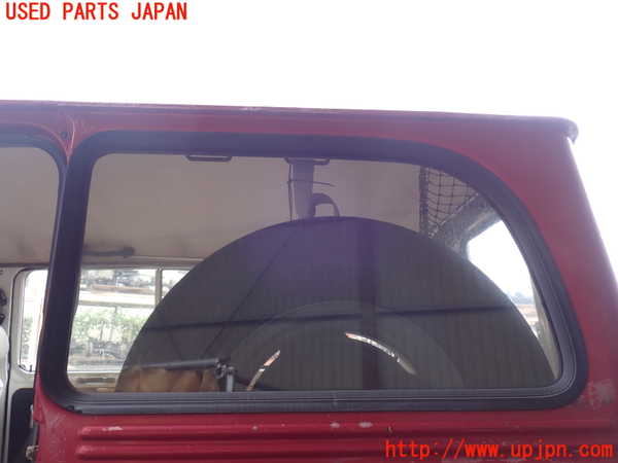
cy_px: 232
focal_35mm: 30
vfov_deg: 46.8
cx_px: 309
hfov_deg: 60.0
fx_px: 536
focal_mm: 5.4
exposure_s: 1/60
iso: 100
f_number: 3.2
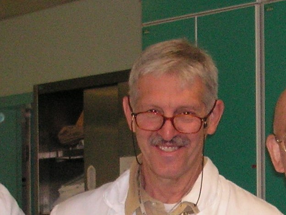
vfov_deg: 37.7
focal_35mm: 38
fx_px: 314
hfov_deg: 49.0
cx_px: 143
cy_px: 108
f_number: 3.3
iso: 160
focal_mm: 6.3
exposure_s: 1/45
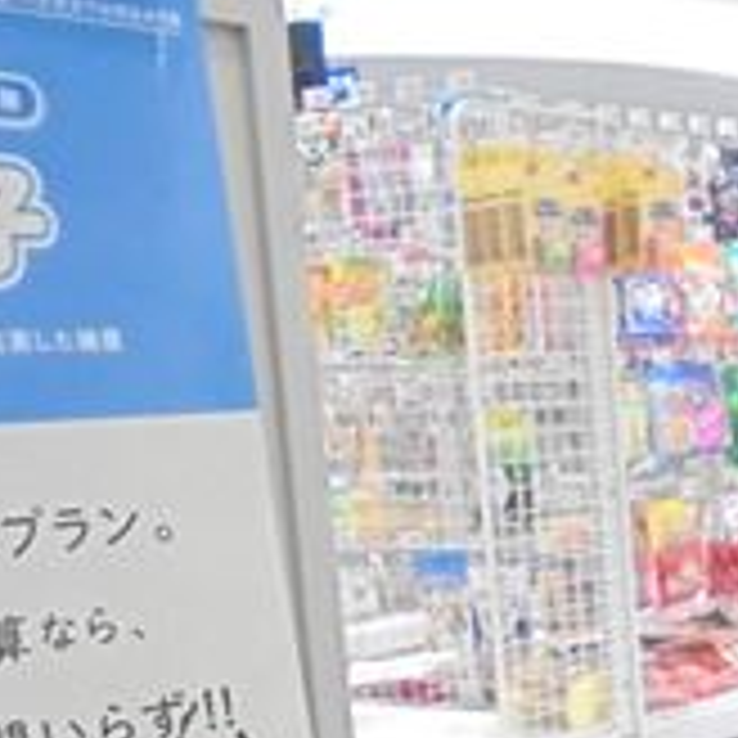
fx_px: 2026
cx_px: 1242
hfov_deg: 17.5
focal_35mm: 84
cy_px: 792
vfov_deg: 19.8
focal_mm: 4.6
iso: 800
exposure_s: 1/80
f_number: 3.5
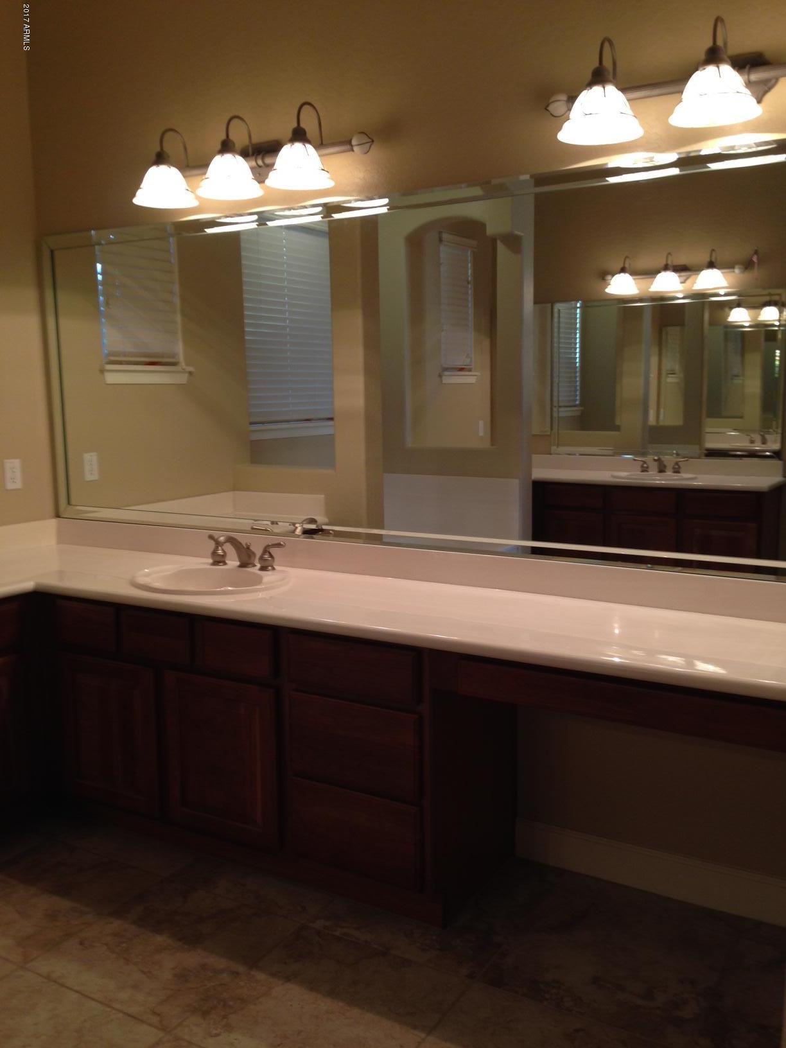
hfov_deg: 42.9
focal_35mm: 33
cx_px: 393
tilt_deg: -6.6
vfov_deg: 55.4
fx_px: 999
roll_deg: +0.6
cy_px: 524
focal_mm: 4.12
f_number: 2.4
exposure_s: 1/20
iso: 50
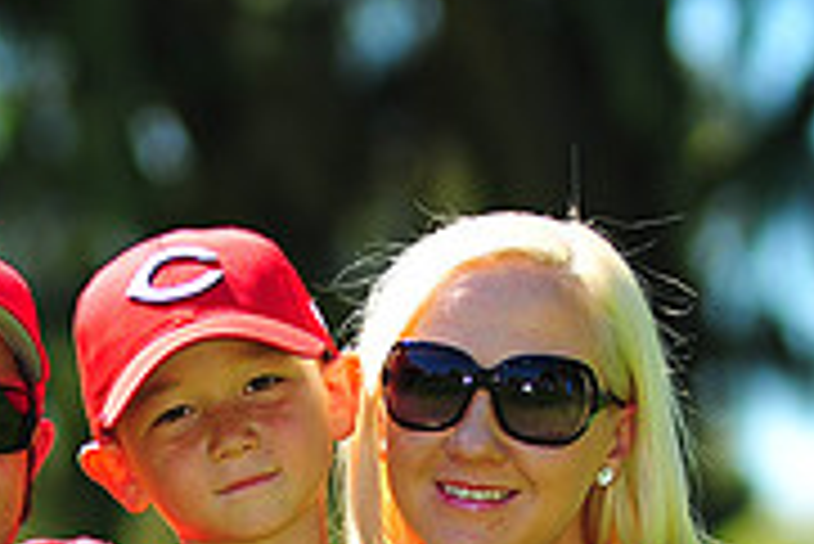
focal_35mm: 576
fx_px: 13034
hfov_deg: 3.6
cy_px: 796
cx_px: 157
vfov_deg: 2.4
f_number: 4.5
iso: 200
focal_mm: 180
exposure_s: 1/500
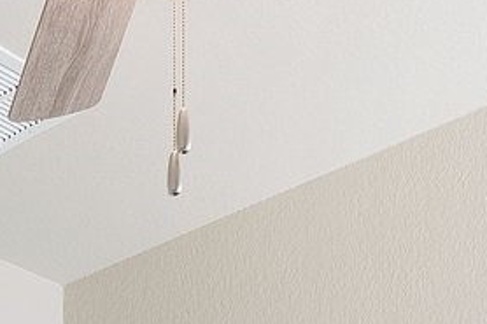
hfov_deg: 15.6
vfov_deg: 9.1
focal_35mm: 122
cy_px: 975
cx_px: -229
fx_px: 1645
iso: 320
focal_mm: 16.5
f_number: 9
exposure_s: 1/5
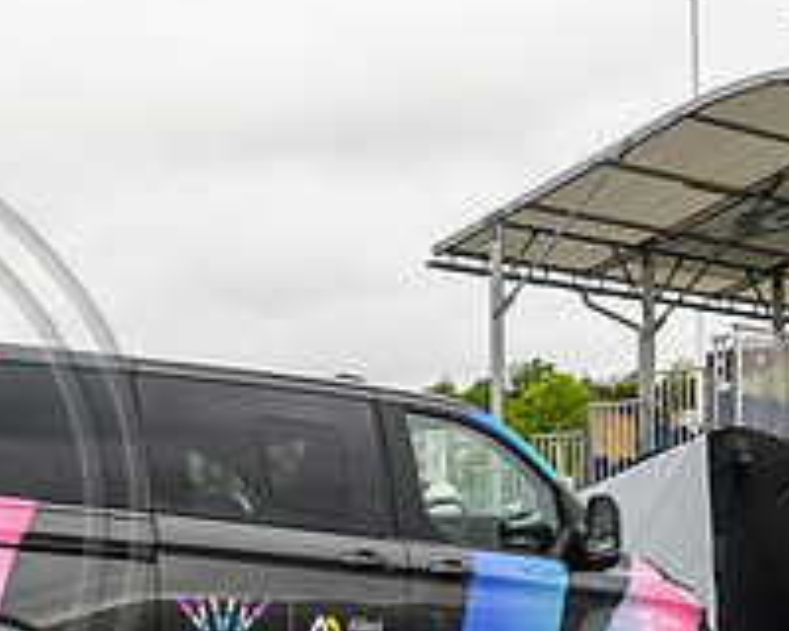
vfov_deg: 18.3
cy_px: 515
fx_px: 1938
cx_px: -256
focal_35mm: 83
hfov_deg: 20.8
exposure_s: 1/160
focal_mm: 30.5
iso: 250
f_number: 9
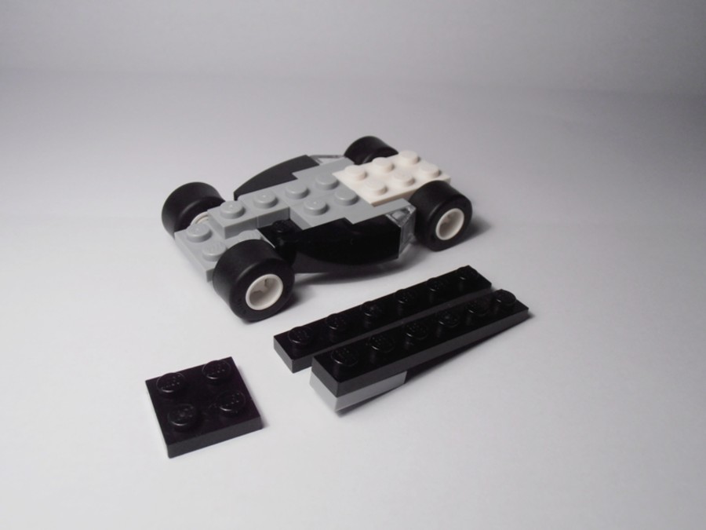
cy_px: 265
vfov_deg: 38.7
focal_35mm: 37
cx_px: 353
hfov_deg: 50.1
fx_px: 755
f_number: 3.9
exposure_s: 1/100
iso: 80
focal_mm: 6.61
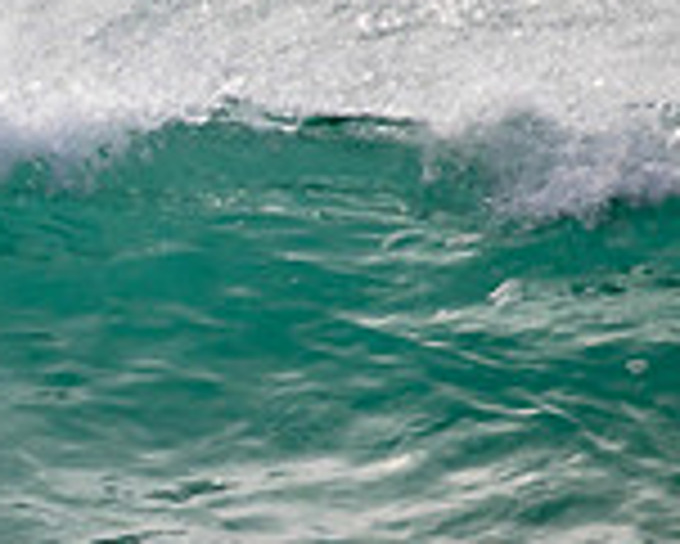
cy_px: 160
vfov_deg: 0.5
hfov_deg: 0.7
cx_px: -558
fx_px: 57978
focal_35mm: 2879
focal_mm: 800
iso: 720
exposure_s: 1/2000
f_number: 11
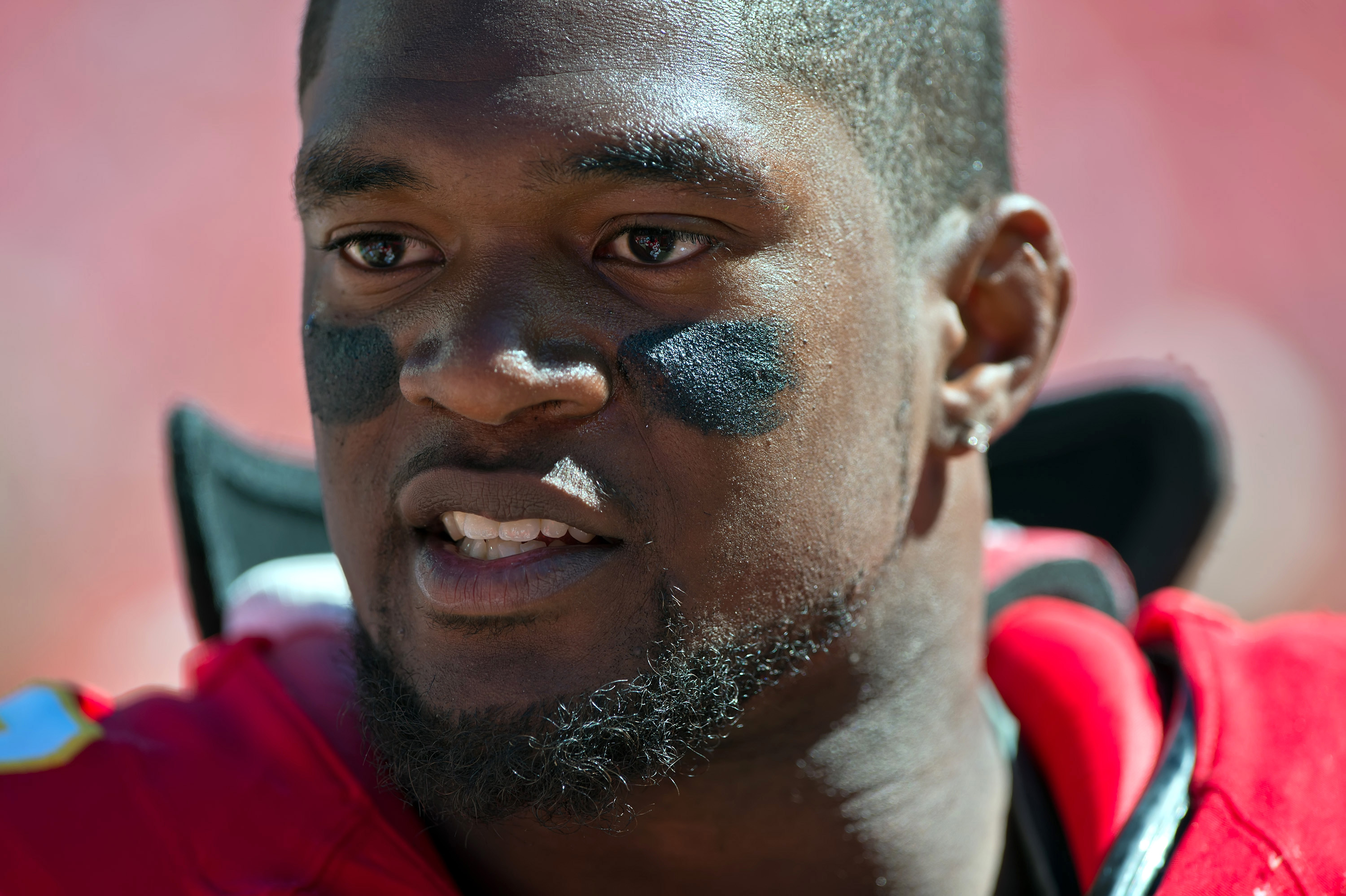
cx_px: 673
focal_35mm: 400
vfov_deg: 3.4
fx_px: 14947
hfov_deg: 5.2
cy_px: 448
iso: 160
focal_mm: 400
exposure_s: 1/1250
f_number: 4
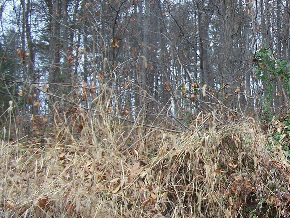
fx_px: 629
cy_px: 115
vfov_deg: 19.7
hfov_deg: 25.0
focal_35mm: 75
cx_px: 274
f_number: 2.8
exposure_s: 1/200
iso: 80
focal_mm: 6.3
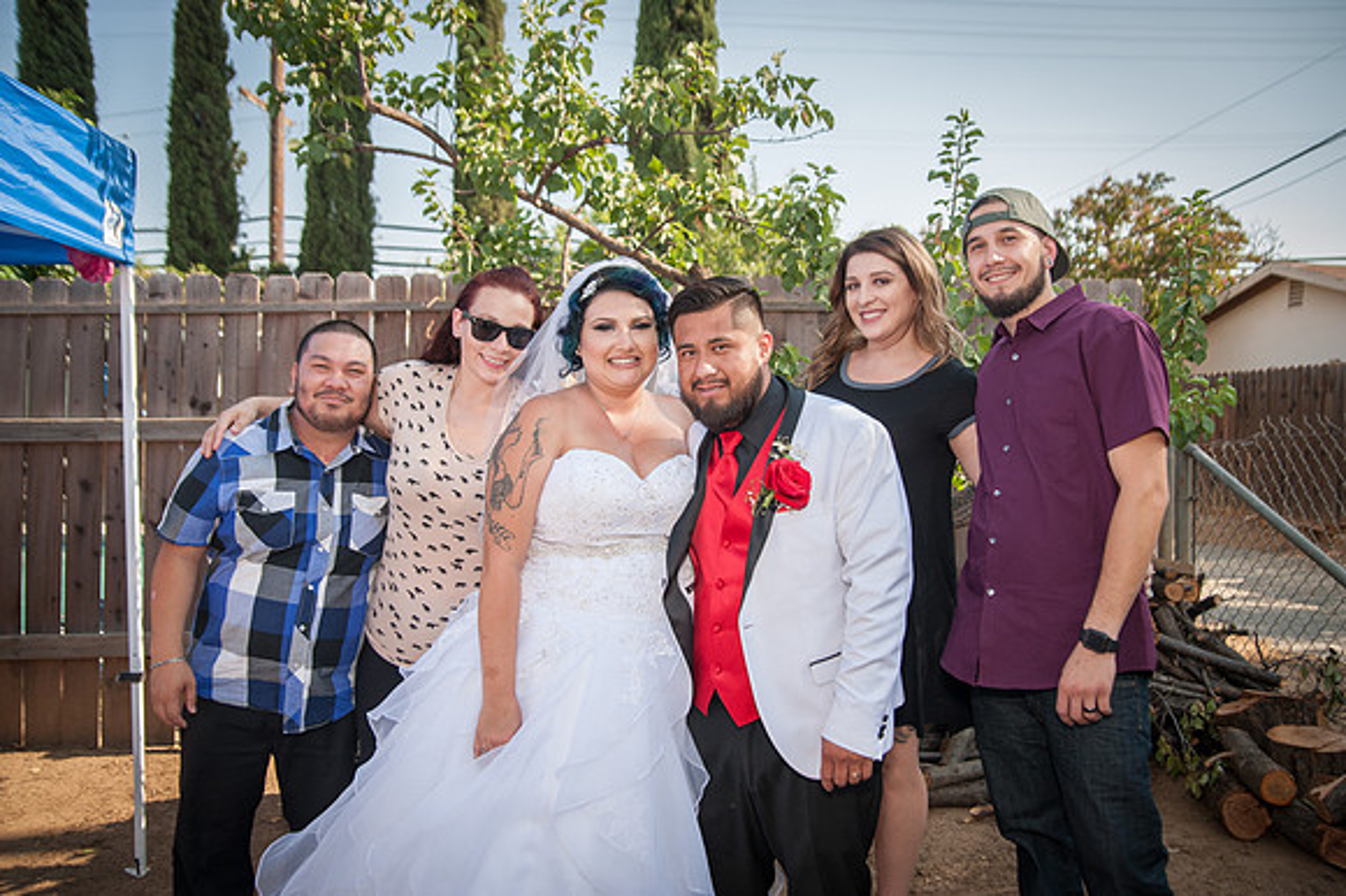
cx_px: 673
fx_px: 1159
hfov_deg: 60.3
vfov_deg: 42.3
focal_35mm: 31
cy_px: 448
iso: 200
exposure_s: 1/640
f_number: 5
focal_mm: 31
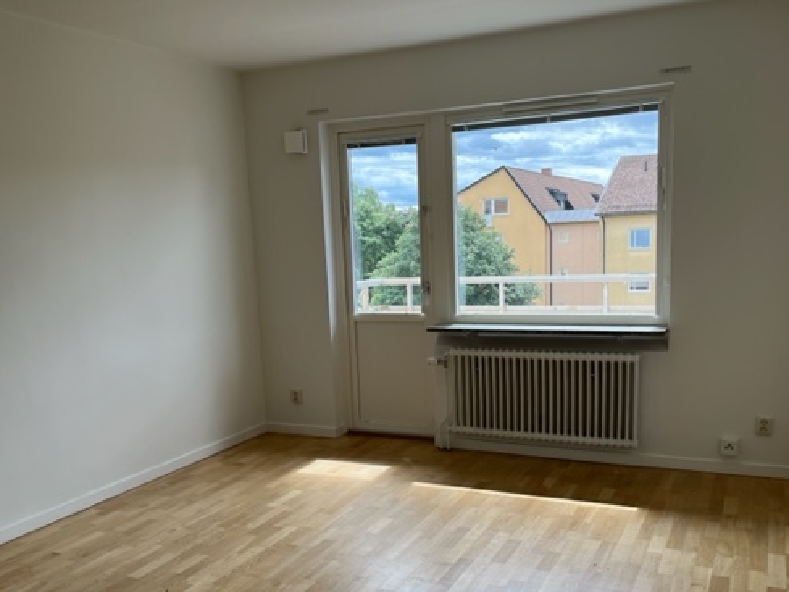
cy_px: 361
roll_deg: +2.9
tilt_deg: -9.1
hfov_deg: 53.9
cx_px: 394
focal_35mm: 34
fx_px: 775
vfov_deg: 41.6
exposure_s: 1/371
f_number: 1.6
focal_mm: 5.1
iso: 50
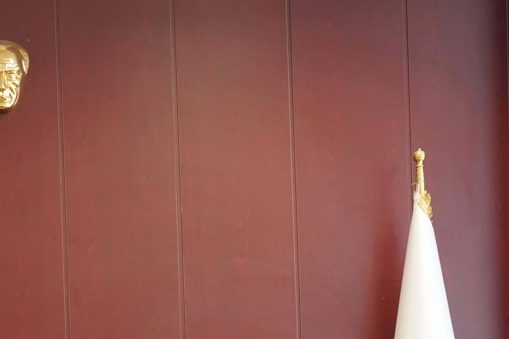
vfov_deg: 16.2
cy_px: 409
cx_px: -16
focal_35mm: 81
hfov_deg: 23.8
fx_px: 1145
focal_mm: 29
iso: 3200
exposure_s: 1/160
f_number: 4
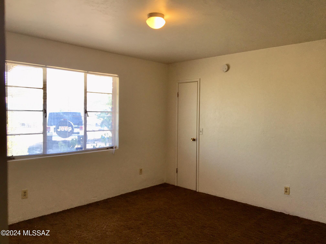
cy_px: 122
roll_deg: -0.3
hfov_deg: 61.7
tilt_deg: -2.0
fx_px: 273
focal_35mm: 29
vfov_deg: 48.2
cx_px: 163
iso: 32
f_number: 2.2
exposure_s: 1/120
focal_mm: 4.15
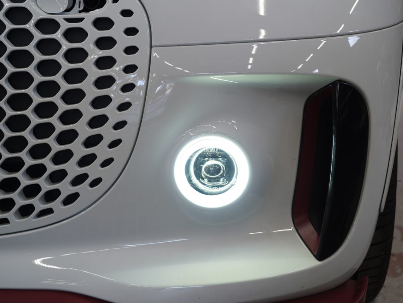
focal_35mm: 49
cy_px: 151
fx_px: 570
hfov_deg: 38.9
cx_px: 198
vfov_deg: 29.7
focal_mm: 45
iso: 200
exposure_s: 1/50
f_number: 5.6
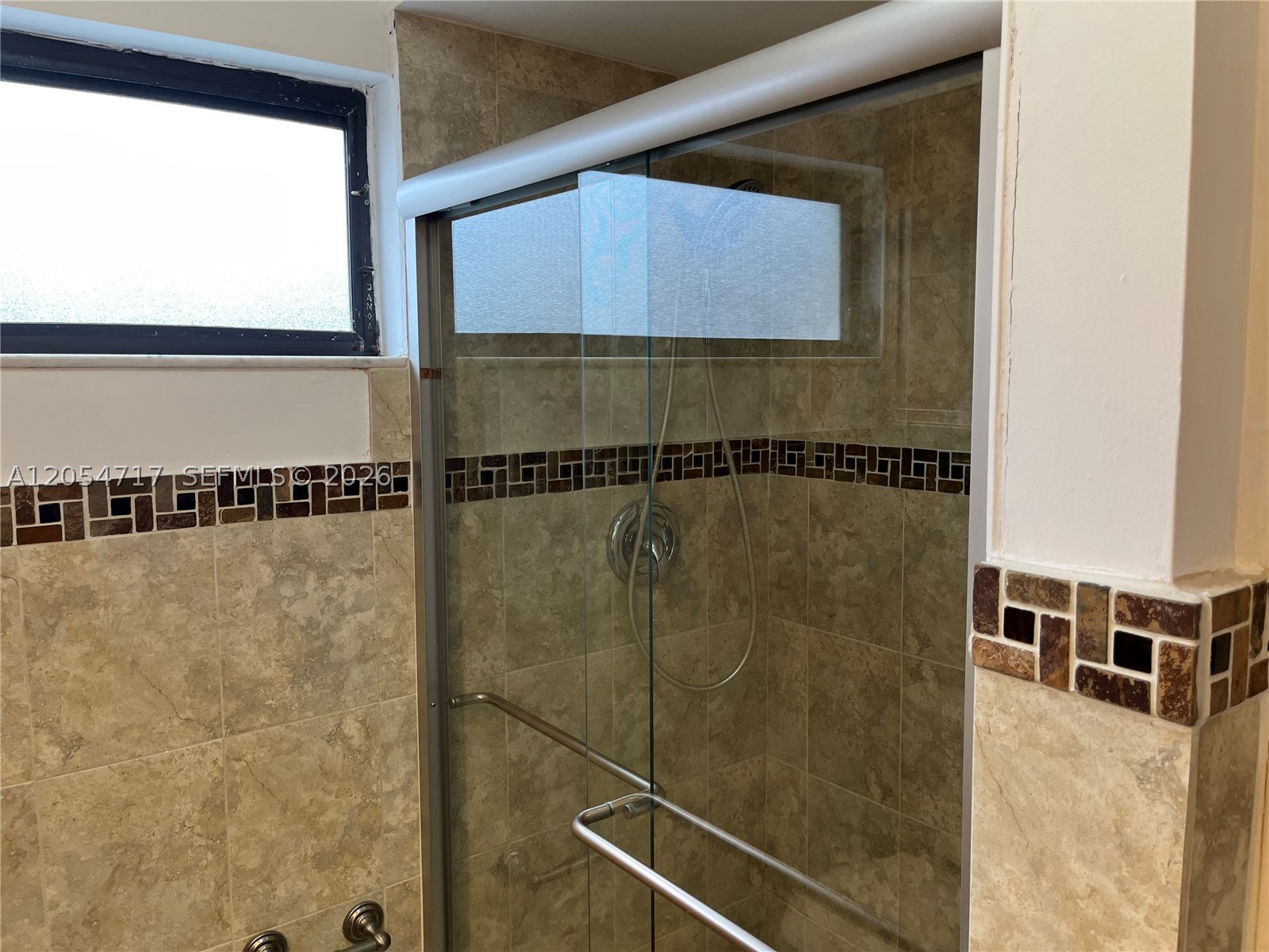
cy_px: 476
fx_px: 953
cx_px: 634
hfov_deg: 67.3
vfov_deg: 53.1
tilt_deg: -5.3
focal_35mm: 26
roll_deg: +1.2
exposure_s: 1/120
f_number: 1.6
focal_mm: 5.1
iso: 50
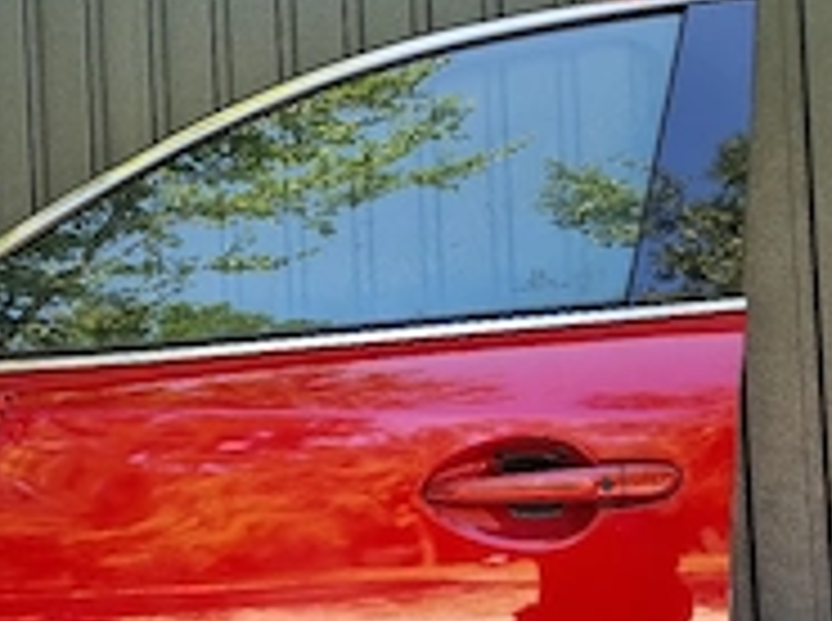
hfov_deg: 36.3
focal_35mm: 52
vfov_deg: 27.9
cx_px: 243
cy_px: 256
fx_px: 1247
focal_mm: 6.7
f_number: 1.8
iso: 50
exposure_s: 1/100
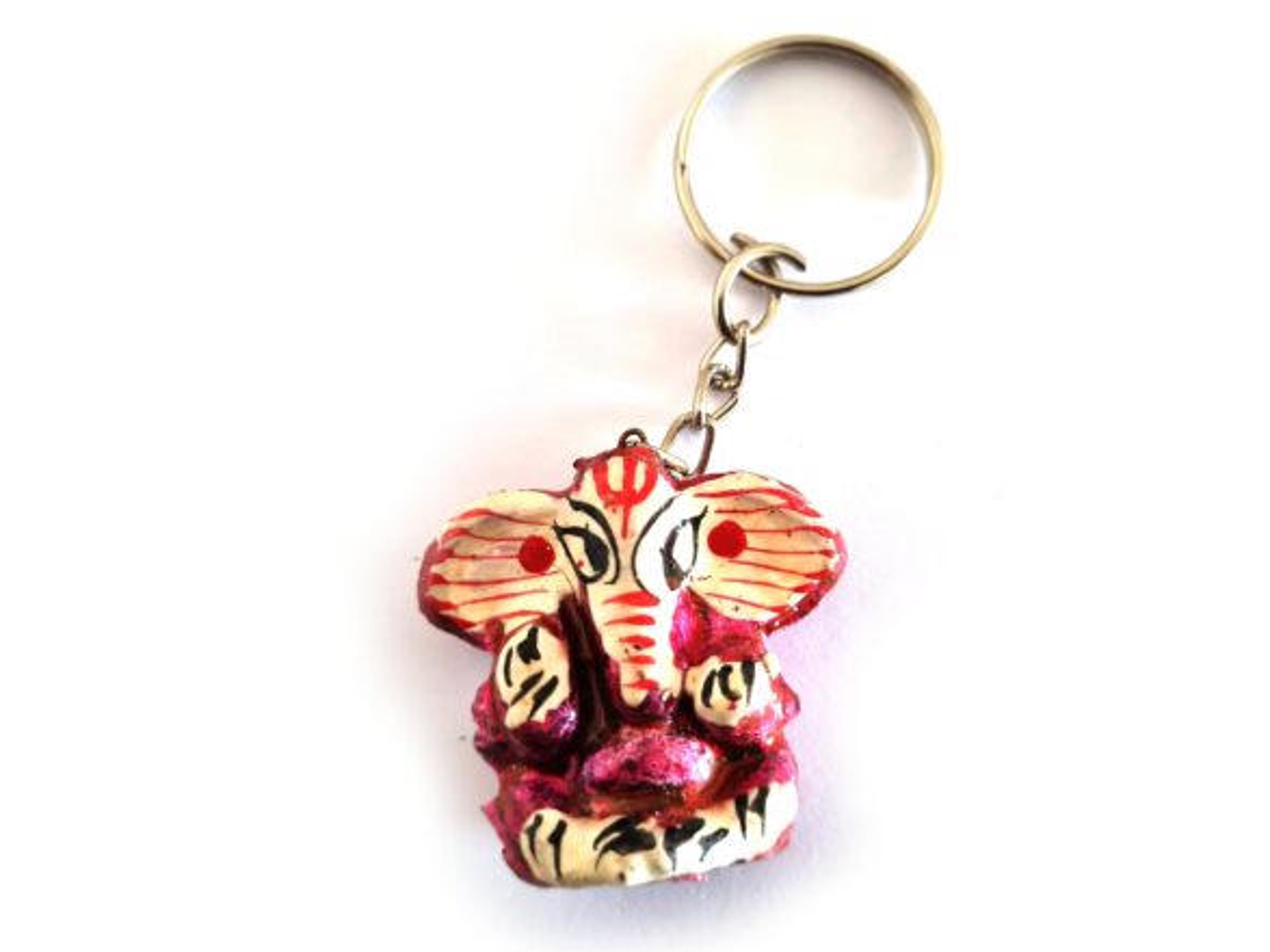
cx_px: 643
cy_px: 479
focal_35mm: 31
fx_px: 1137
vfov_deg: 45.4
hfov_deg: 58.4
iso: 200
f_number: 1.8
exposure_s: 1/40
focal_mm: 5.4
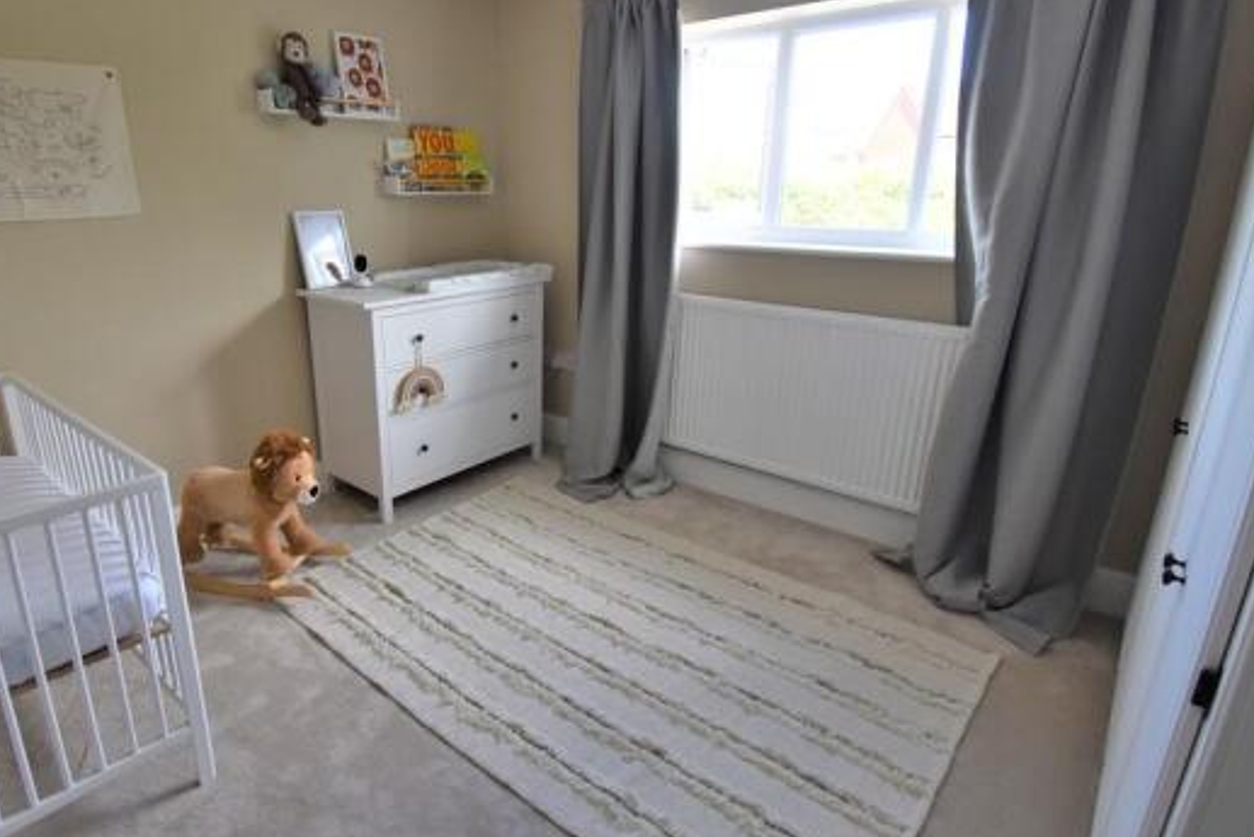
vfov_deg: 64.6
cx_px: 528
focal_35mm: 19
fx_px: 662
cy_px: 404
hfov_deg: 86.2
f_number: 5
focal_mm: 10
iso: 400
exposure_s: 1/100
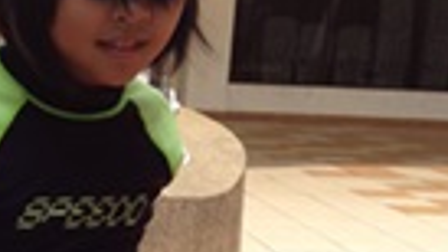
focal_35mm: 111
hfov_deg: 18.9
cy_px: 357
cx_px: 33
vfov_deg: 10.6
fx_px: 1318
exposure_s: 1/736
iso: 64
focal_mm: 4.28
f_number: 2.4
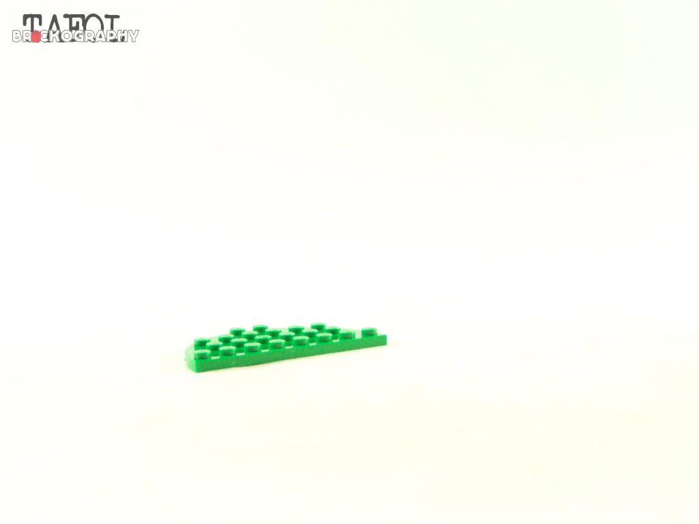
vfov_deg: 22.9
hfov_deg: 30.3
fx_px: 1292
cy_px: 262
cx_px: 350
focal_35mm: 64
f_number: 3.2
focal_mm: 10.7
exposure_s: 1/60
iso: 400
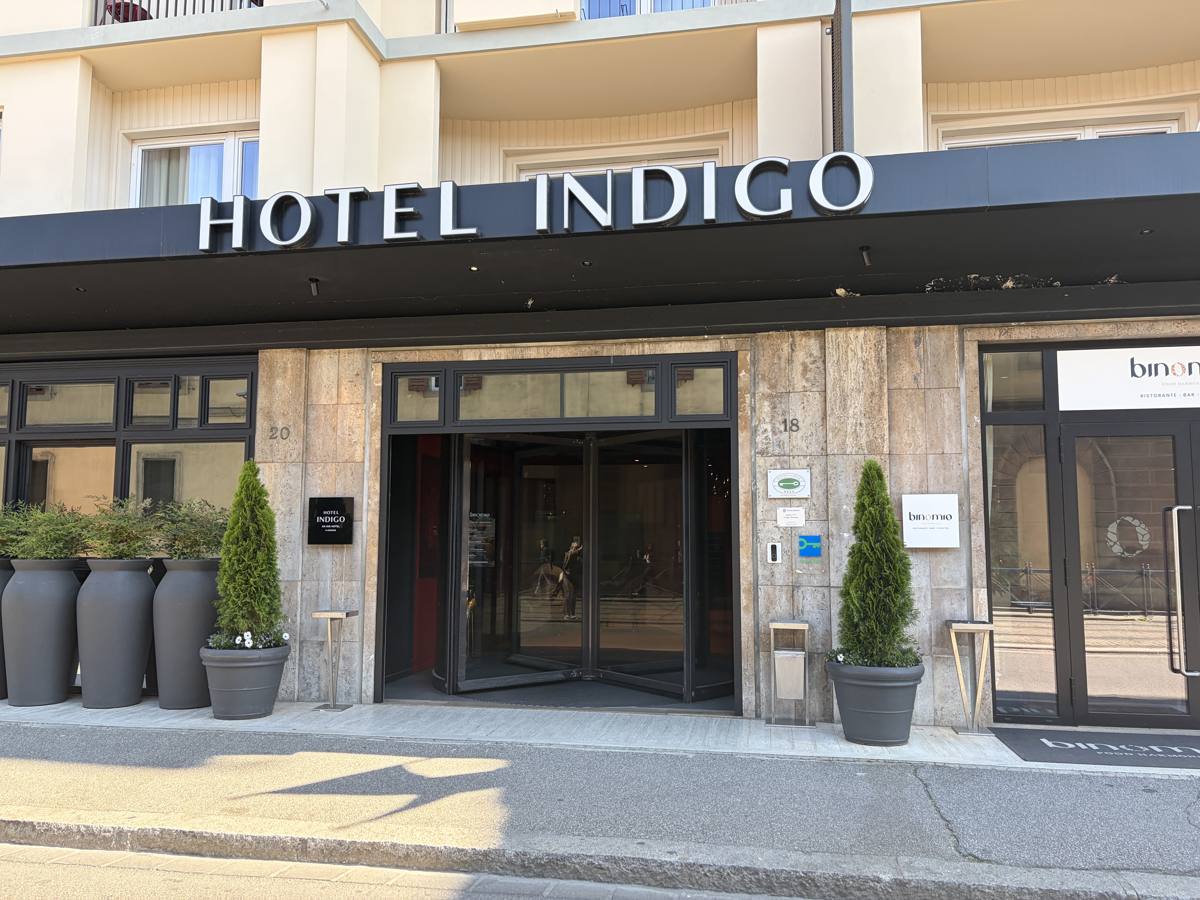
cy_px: 450
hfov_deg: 67.3
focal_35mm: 26
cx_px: 600
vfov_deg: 53.1
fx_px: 901
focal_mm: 5.96
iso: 50
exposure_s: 1/319
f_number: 1.6
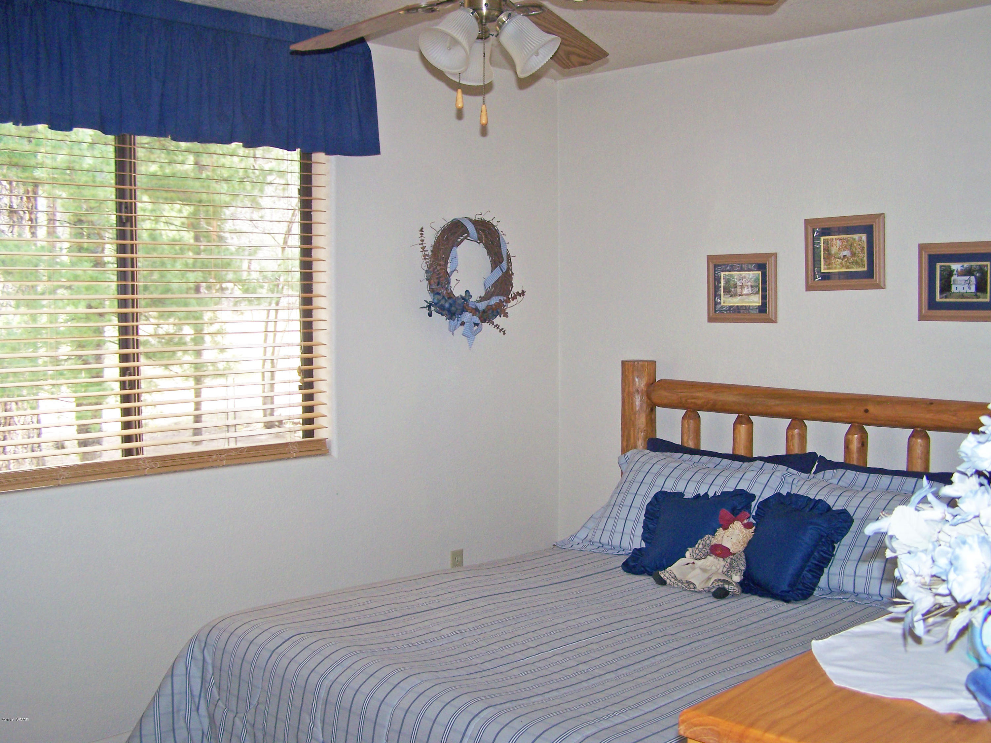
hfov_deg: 49.0
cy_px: 372
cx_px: 496
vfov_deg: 37.7
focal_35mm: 38
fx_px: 1088
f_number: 2.8
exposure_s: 1/60
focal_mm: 6.3
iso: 80
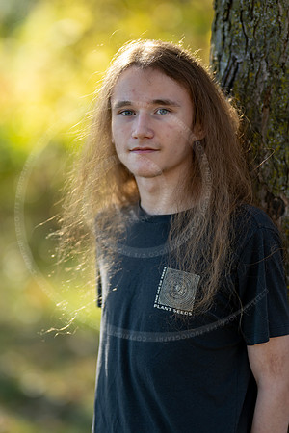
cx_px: 144
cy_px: 216
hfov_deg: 10.8
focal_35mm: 127
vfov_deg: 16.1
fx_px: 1529
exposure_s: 1/1250
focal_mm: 85
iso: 80
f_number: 1.2
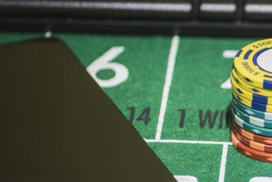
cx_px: 304
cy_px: 103
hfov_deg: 8.6
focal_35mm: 237
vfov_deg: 5.8
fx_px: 1792
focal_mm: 100
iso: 160
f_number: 3.5
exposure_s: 1.6
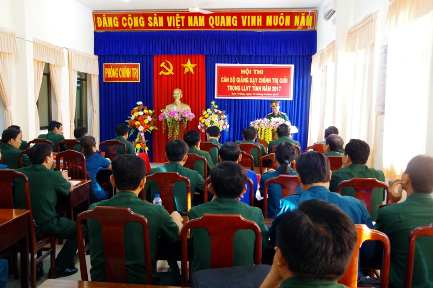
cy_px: 144
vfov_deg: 36.9
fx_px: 433
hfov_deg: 53.1
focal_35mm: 36
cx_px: 216
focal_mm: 24
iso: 3200
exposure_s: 1/50
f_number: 5.6
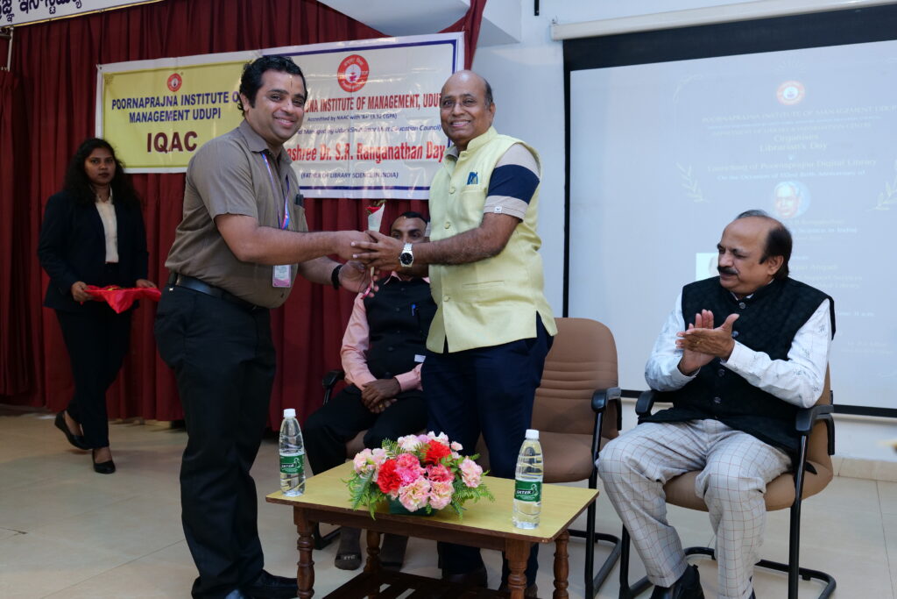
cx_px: 448
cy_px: 300
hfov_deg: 57.2
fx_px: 822
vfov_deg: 40.0
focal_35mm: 33
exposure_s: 1/160
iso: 2000
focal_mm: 33
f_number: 5.6
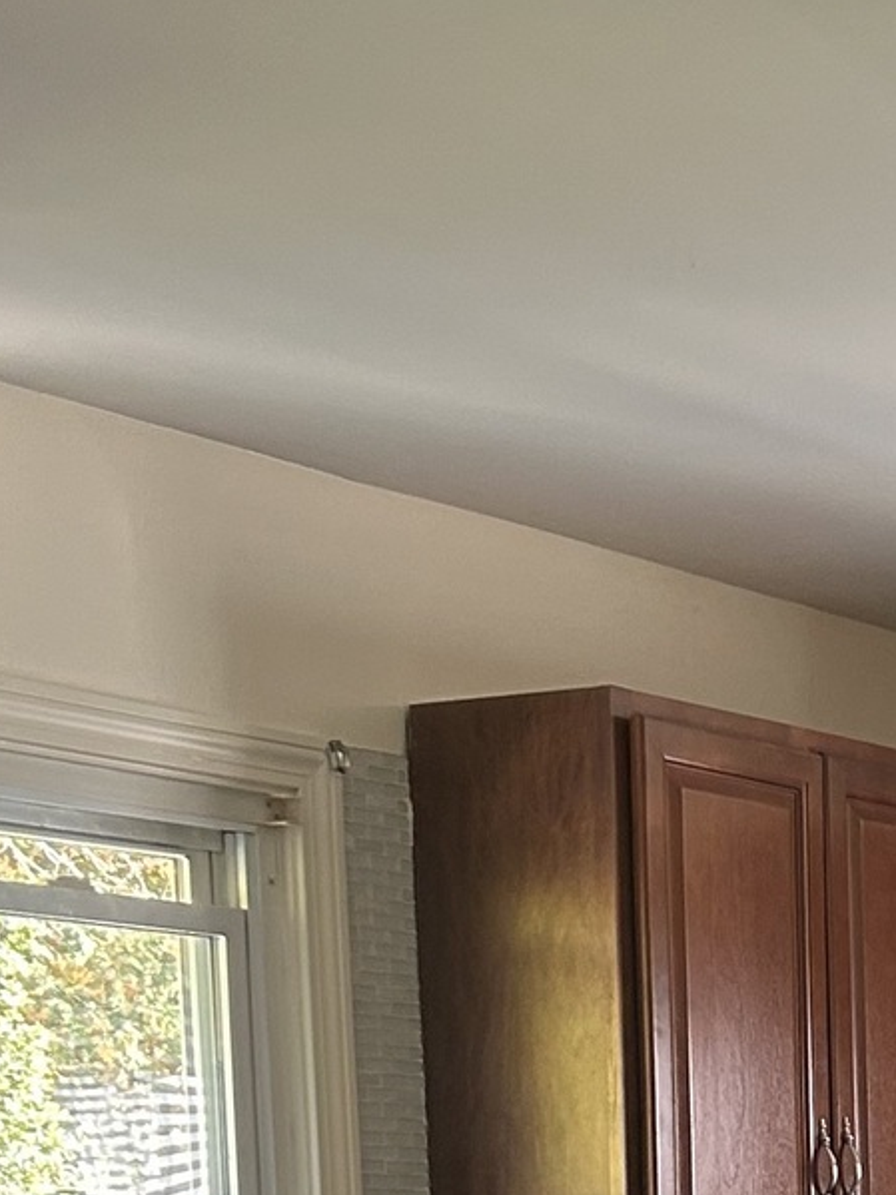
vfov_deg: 17.8
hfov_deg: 13.9
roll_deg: +0.2
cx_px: 1313
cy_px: 1732
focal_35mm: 100
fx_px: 3452
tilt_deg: -6.1
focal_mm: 5.7
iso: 125
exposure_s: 1/105
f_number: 1.5
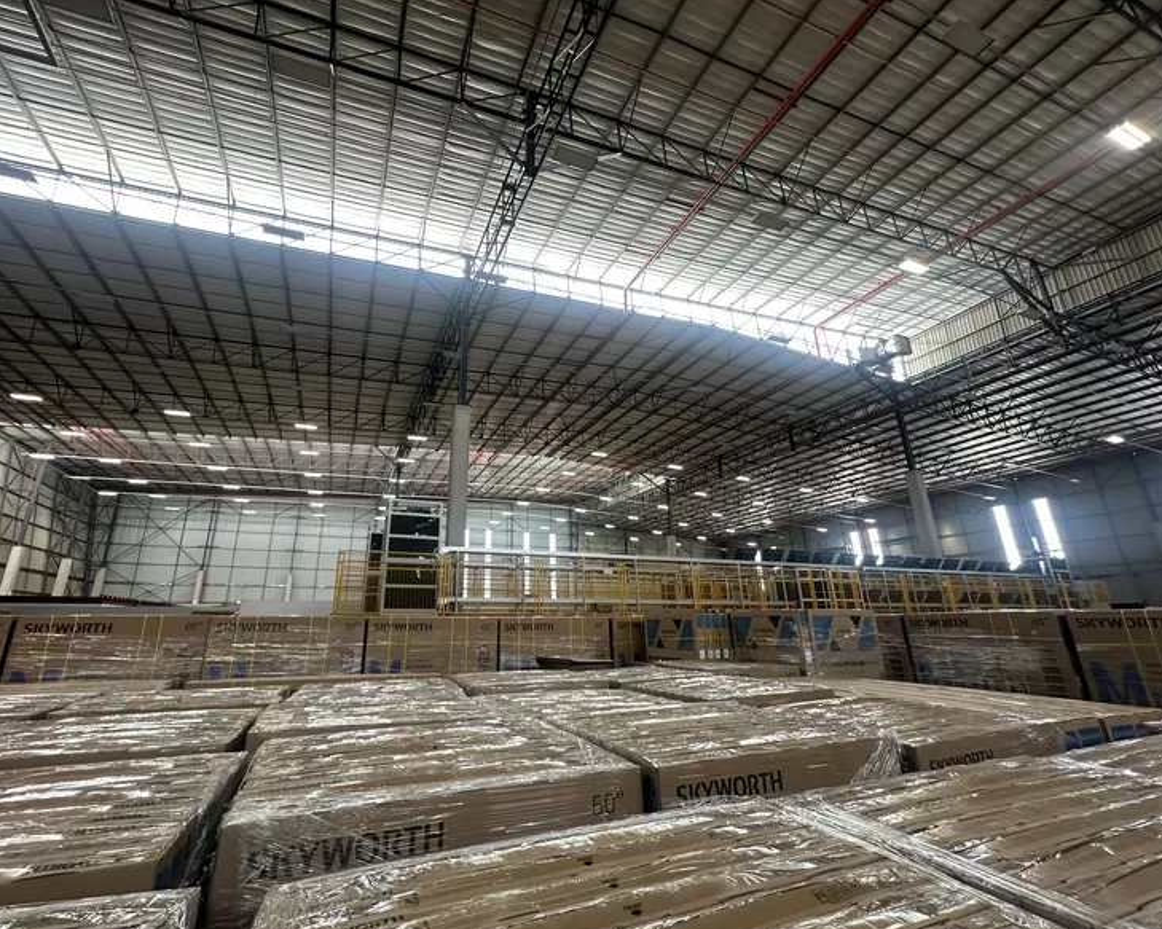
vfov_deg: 84.0
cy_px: 462
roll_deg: +1.1
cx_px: 534
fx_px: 516
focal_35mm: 15
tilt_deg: +16.8
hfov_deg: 96.6
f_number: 2.2
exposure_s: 1/99
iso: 125
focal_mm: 2.22
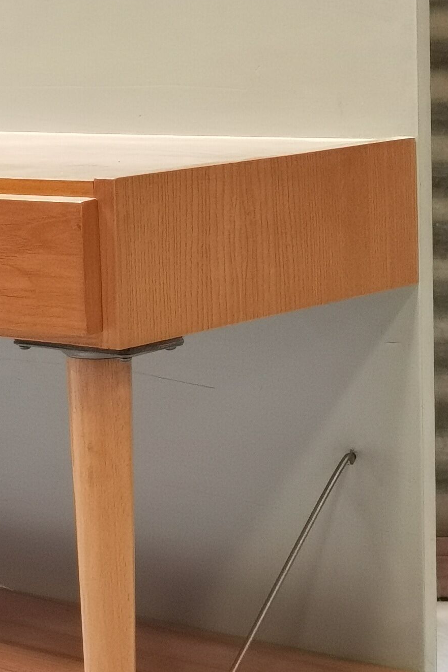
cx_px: -51
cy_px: 188
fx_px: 2166
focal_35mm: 116
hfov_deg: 11.6
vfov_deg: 17.6
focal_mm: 6.71
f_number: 1.9
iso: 250
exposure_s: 1/33.3
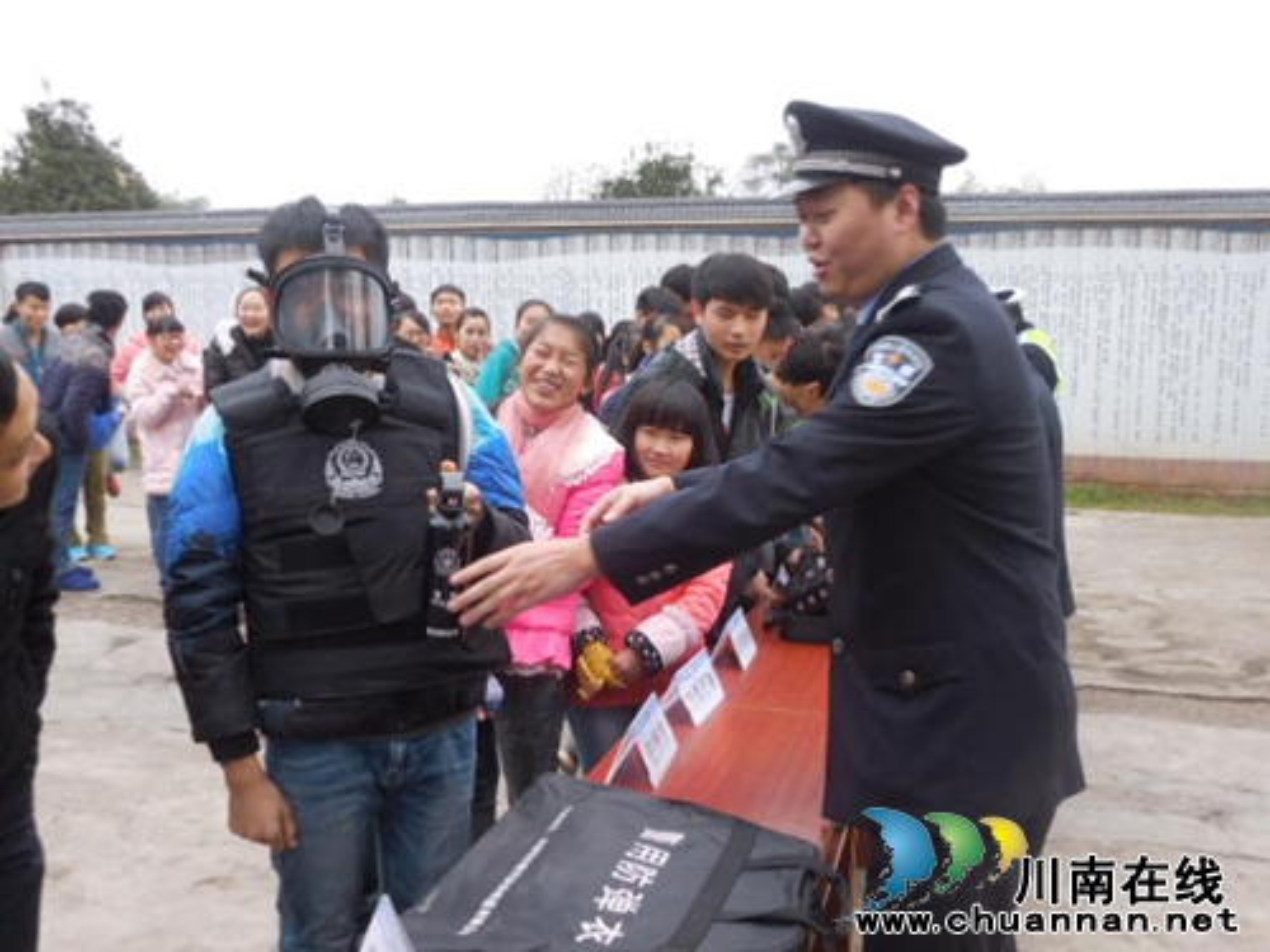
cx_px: 635
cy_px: 476
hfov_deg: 55.4
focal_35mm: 33
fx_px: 1211
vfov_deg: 42.9
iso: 125
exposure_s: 1/80
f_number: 3.7
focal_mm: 5.9
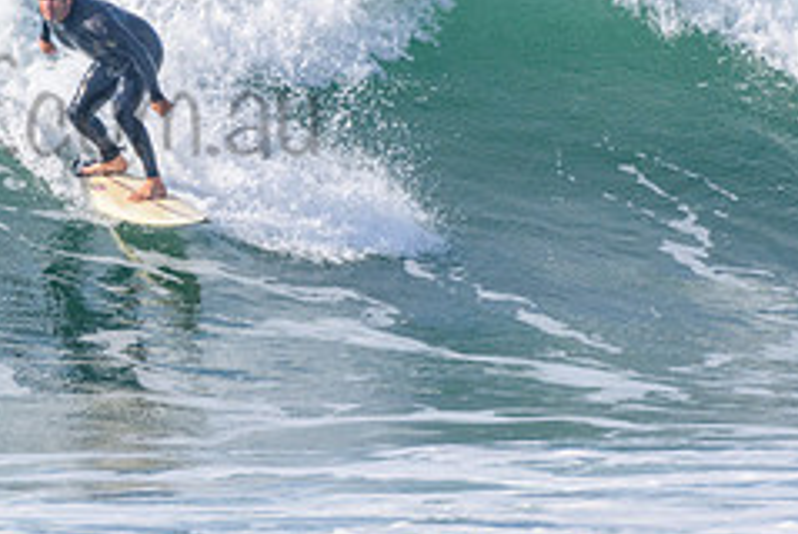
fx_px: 40348
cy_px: 78
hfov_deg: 1.1
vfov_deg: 0.8
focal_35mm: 1818
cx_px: -33
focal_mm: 500
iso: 280
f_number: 5.6
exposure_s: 1/2000
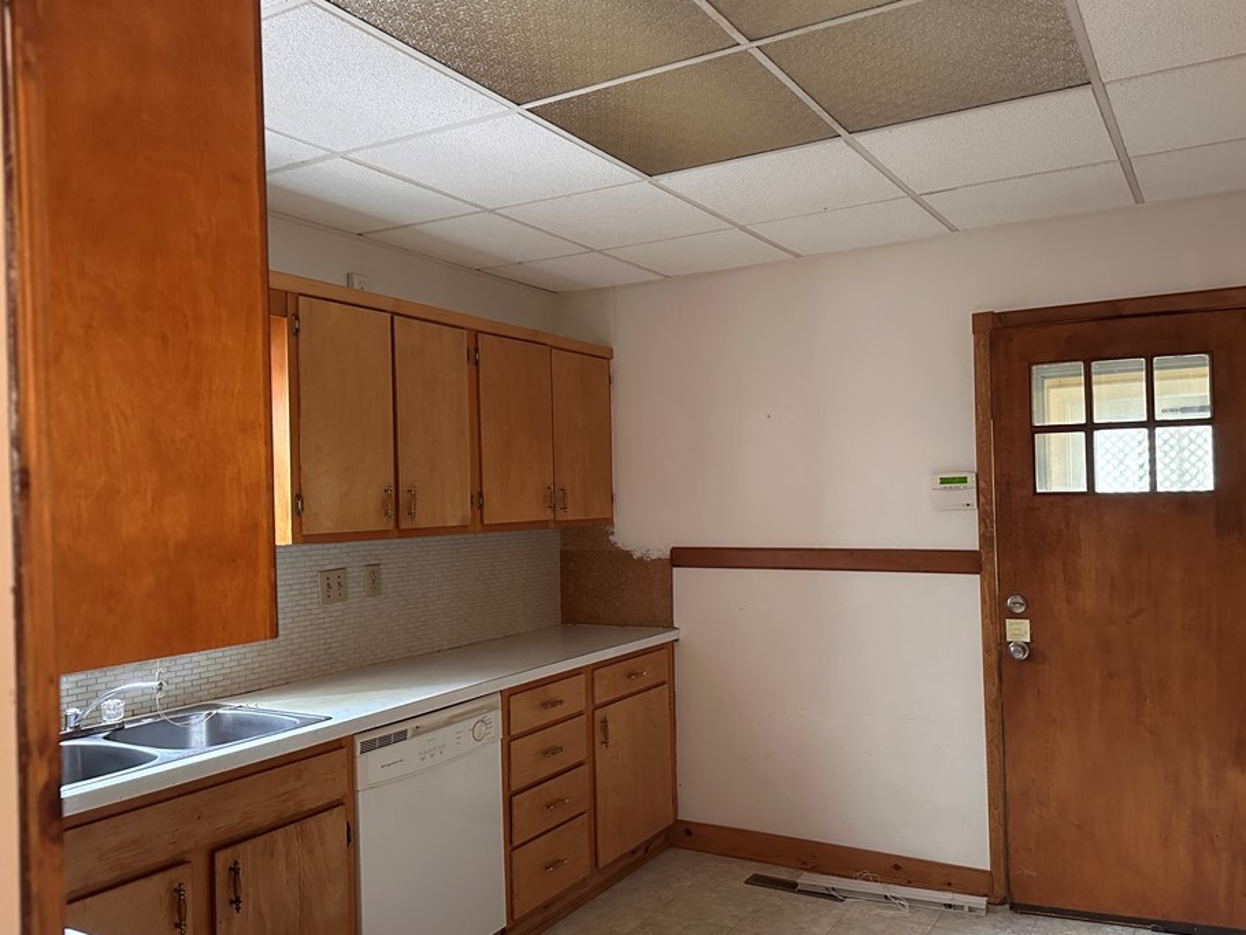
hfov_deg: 65.2
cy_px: 483
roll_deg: +2.0
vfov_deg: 51.4
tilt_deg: +0.2
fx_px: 972
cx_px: 686
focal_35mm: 27
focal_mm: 6.86
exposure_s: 1/40
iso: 640
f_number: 1.78
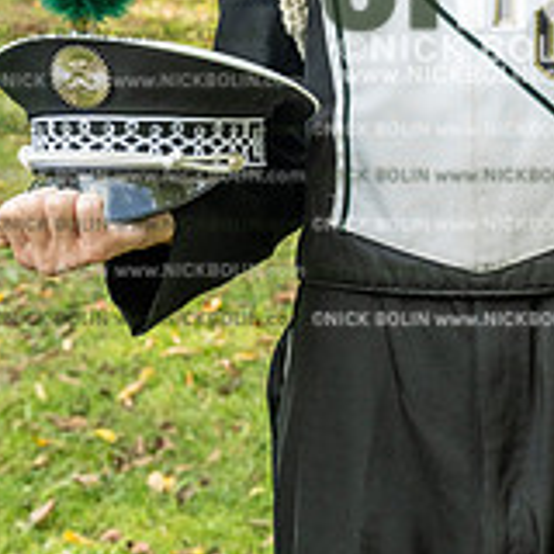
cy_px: -14
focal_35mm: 122
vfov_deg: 14.1
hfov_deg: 14.2
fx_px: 2209
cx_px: 467
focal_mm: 51
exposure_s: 1/640
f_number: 5.6
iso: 1000
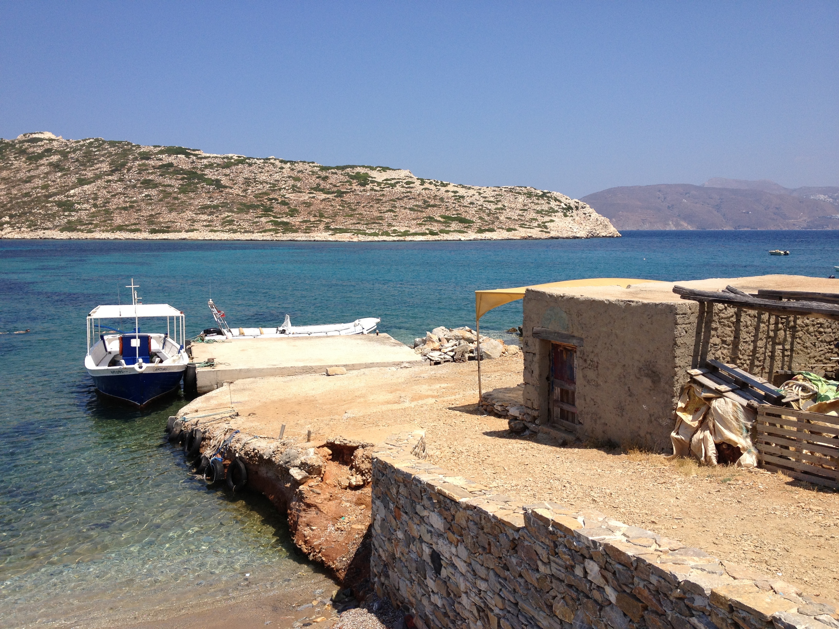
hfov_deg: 52.6
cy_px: 314
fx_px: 848
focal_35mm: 35
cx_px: 420
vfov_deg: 40.7
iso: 50
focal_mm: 4.28
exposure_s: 1/2123
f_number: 2.4
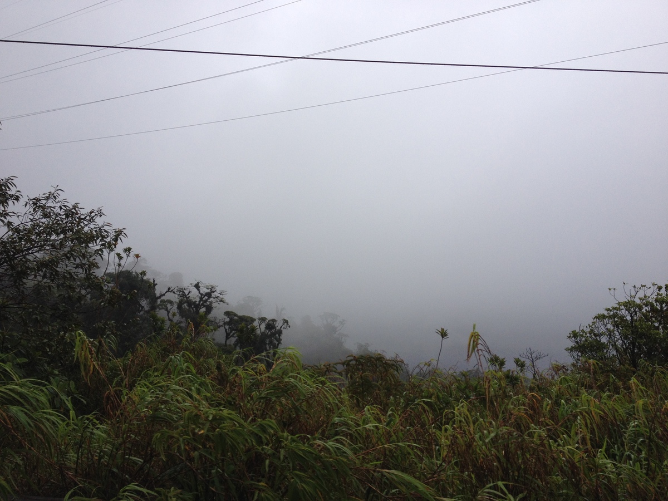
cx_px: 334
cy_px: 250
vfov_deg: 40.7
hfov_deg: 52.6
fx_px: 675
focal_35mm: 35
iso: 50
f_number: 2.4
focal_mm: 4.28
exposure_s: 1/2907
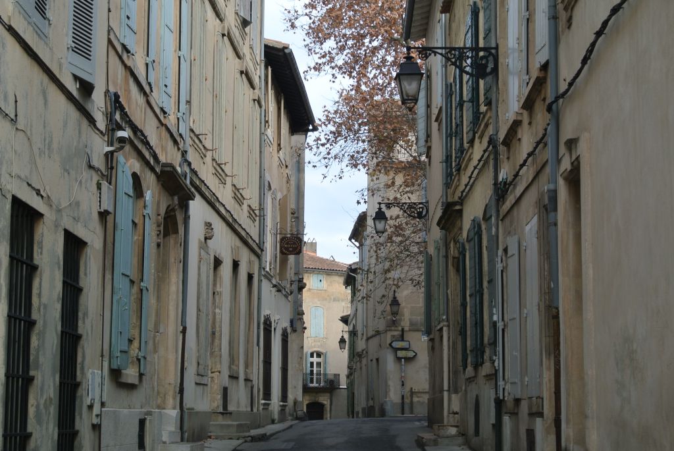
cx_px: 337
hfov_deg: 28.0
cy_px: 226
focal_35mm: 72
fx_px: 1349
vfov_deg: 19.0
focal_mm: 26.7
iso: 100
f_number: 5.6
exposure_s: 1/125
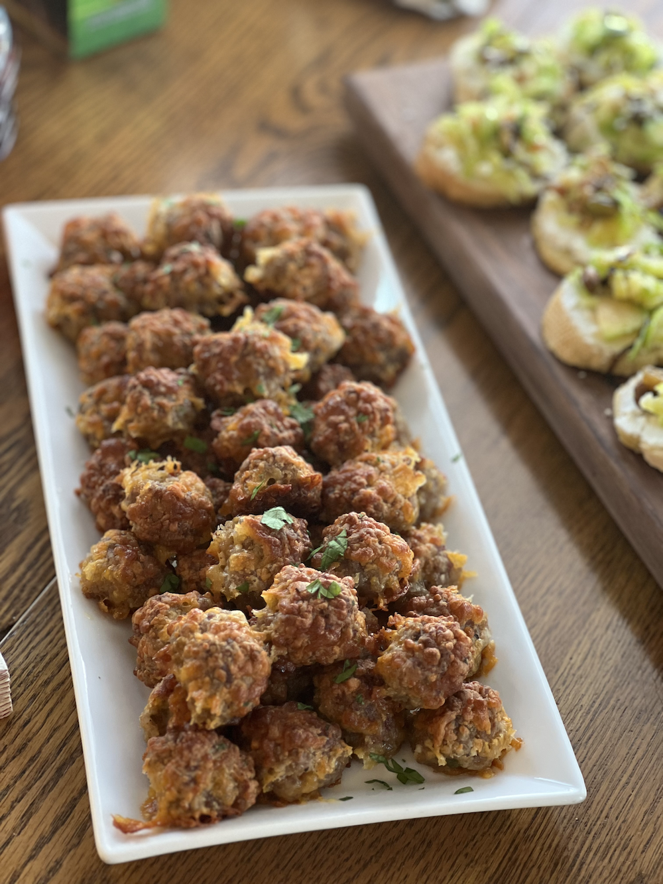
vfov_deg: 25.3
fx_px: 1966
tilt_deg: -41.2
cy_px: 442
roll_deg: -5.1
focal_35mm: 77
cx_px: 332
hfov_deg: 19.1
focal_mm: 9
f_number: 2.8
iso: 250
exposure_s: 1/40
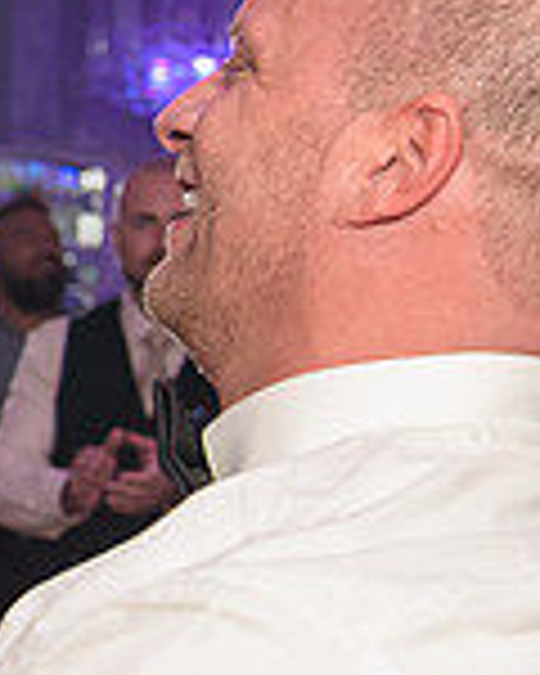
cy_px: 313
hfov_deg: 12.2
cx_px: -414
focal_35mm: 116
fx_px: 2317
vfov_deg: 16.6
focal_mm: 32
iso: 1600
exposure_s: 1/125
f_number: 3.2
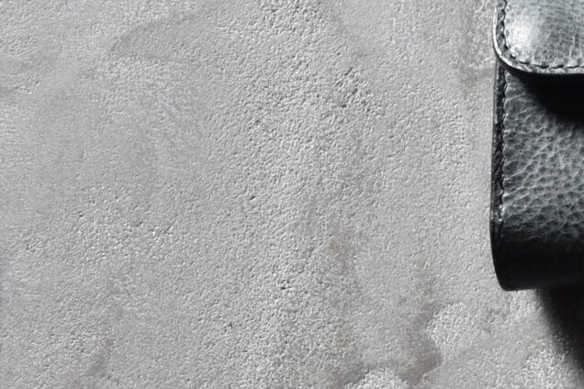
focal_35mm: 163
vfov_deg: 8.3
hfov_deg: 11.5
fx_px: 2644
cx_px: 1108
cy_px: 548
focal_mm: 27
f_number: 5
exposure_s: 1/5
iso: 320
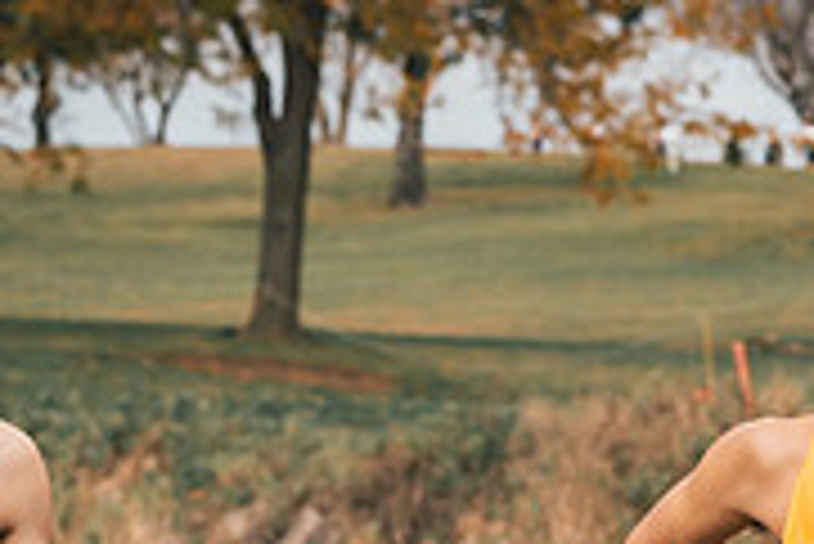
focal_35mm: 317
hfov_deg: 6.4
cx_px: 1052
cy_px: 474
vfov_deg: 4.3
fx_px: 7173
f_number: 6.3
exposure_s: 1/1250
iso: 400
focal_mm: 99
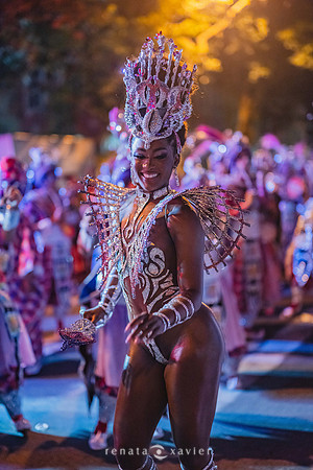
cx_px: 156
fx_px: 652
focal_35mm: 50
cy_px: 235
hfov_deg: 27.0
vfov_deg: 39.6
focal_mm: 50
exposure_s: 1/320
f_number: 1.2
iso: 3200
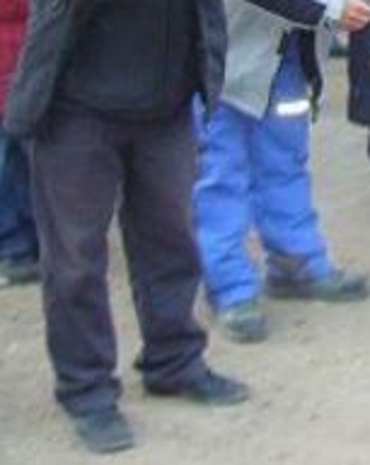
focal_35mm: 107
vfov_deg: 17.3
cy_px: -61
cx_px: 646
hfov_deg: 13.1
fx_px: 1468
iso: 250
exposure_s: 1/30
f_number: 2.8
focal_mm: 5.8
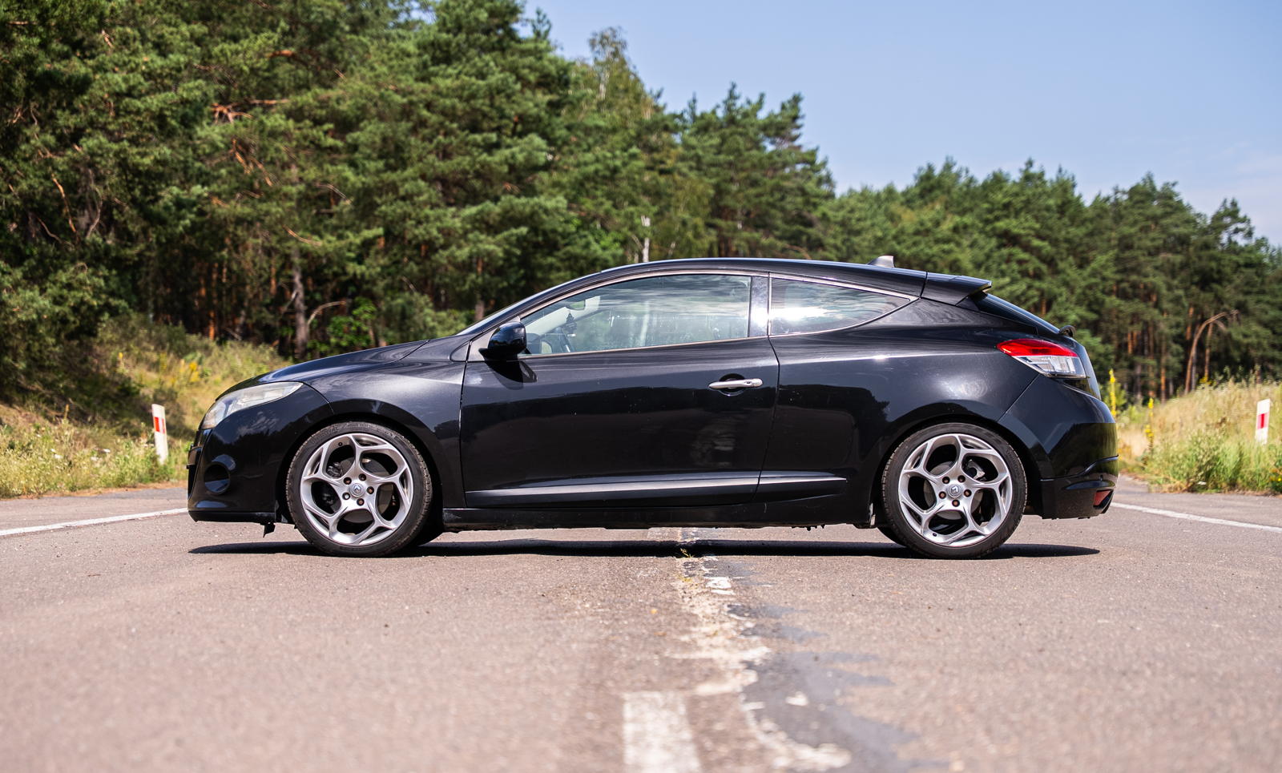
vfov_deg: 15.3
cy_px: 408
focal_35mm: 83
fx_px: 2869
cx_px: 660
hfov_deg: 25.2
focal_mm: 70
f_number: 2.8
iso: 100
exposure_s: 1/400
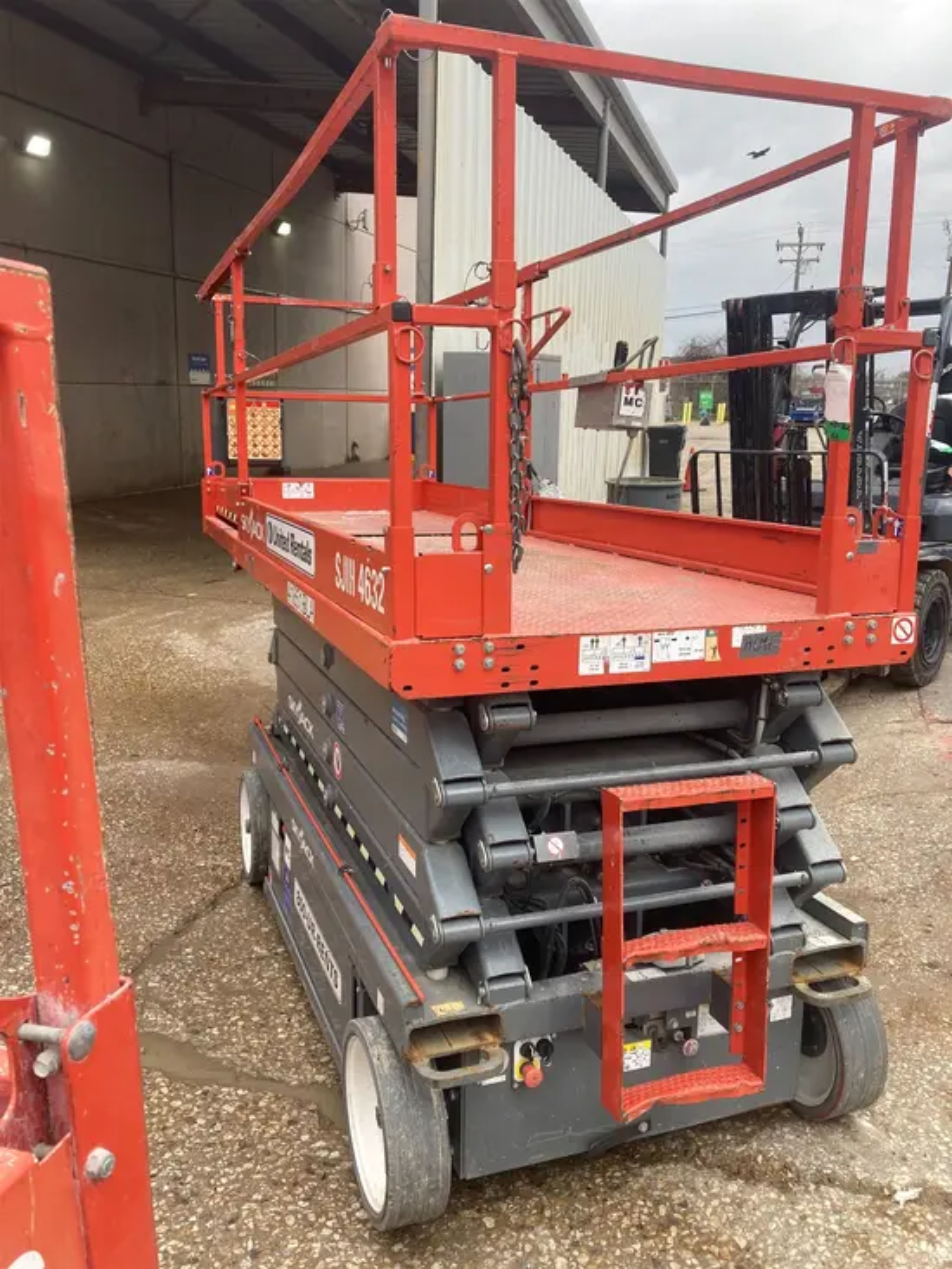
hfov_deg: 49.8
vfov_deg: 63.4
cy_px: 634
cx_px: 476
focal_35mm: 28
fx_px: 1026
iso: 20
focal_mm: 3.99
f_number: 1.8
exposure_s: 1/484
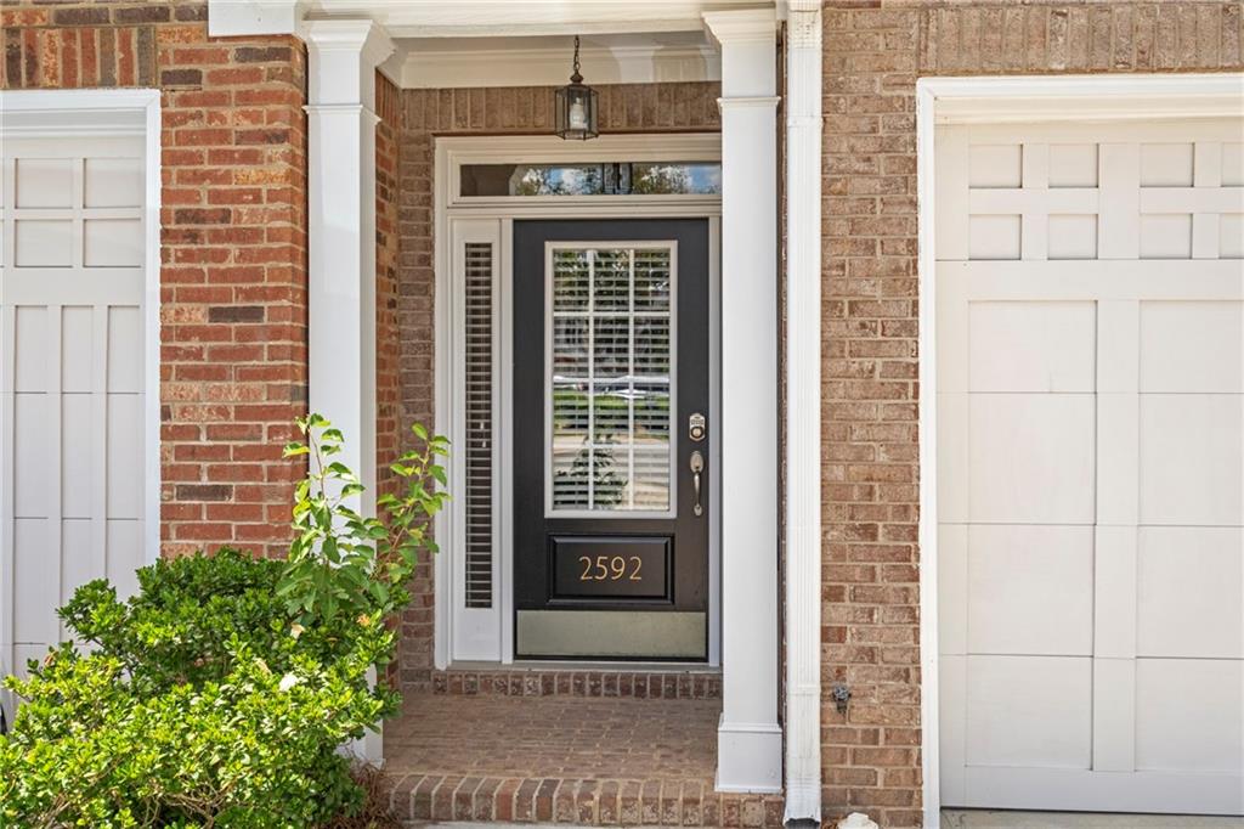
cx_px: 622
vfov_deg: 37.8
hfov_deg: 54.4
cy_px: 414
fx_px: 1209
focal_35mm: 35
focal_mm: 35
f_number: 8
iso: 640
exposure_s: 1/640
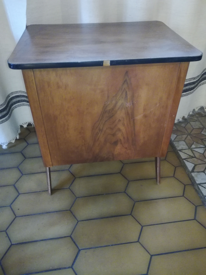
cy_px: 138
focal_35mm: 27
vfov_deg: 65.3
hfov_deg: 51.4
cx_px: 103
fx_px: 214
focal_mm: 3.79
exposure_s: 1/16.7
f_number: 2
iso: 640
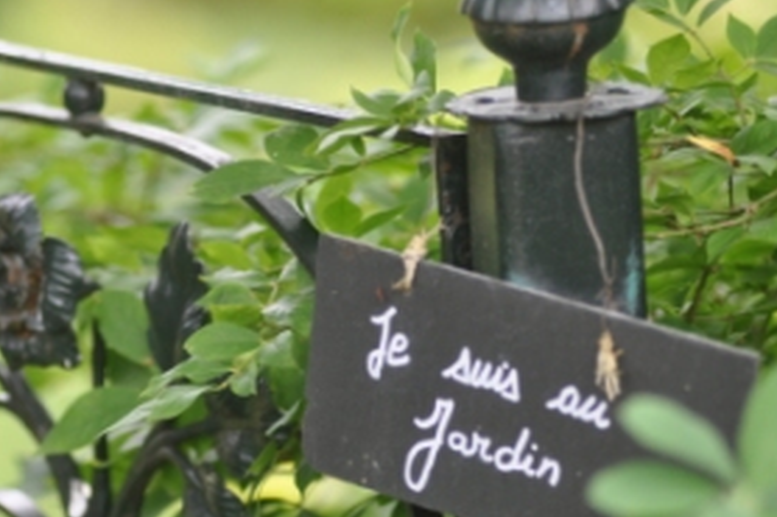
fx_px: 7049
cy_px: 291
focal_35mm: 327
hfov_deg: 6.3
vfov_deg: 4.2
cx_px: 221
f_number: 3.2
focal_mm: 135
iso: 200
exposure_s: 1/160
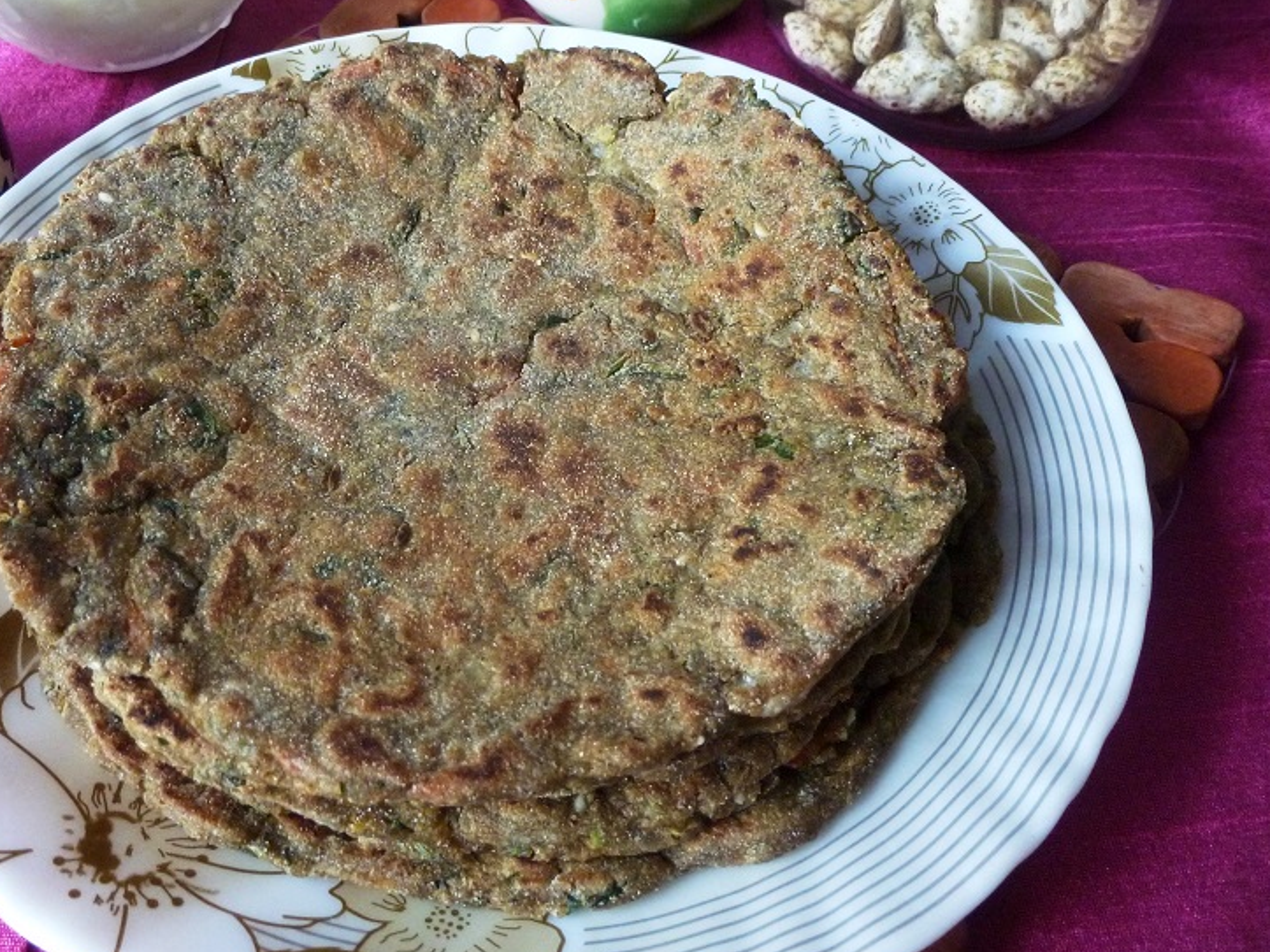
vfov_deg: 41.6
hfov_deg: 53.7
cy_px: 383
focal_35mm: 34
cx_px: 538
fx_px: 1247
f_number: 3.3
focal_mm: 4.3
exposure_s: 1/60
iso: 400
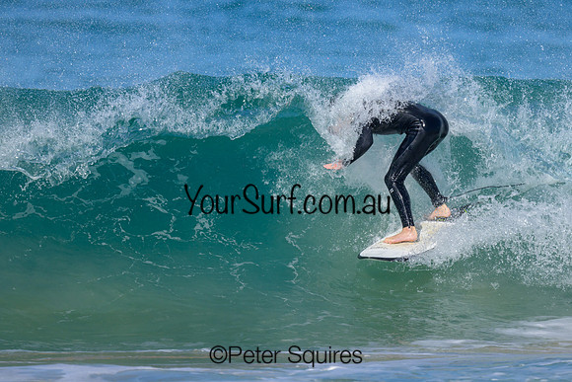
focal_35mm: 1101
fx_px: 17494
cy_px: 122
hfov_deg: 1.9
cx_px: 369
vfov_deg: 1.2
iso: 220
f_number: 6.3
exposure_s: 1/2000
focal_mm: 800
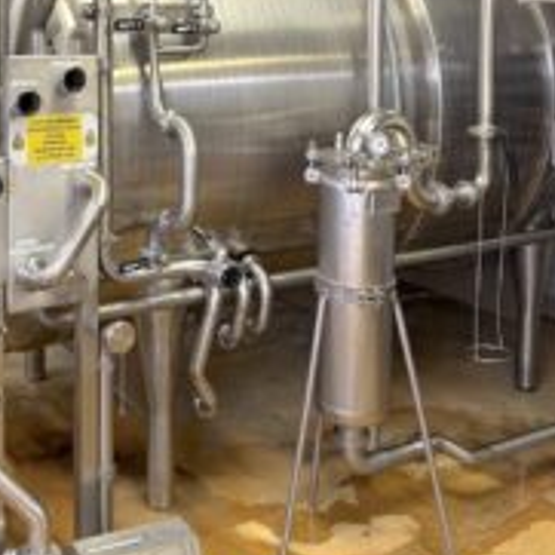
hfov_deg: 35.5
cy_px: 83
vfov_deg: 34.5
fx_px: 853
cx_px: 156
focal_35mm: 47
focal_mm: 6.76
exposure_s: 1/50
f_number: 1.78
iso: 125
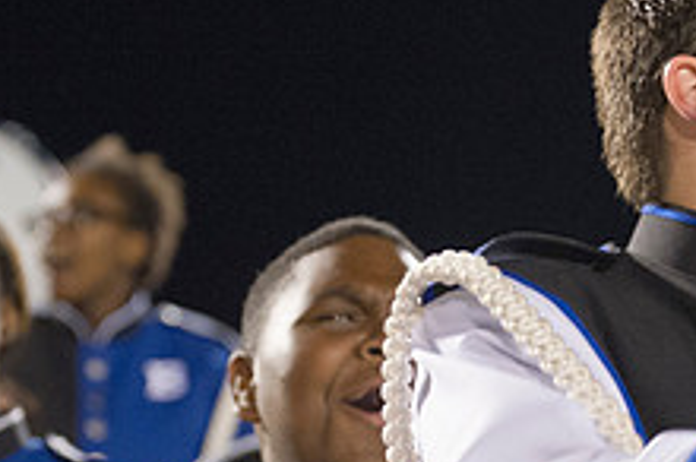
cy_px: 437
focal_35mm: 306
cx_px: 544
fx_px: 5907
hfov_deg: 6.7
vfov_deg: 4.5
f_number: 4
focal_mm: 116
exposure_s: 1/80
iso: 4000
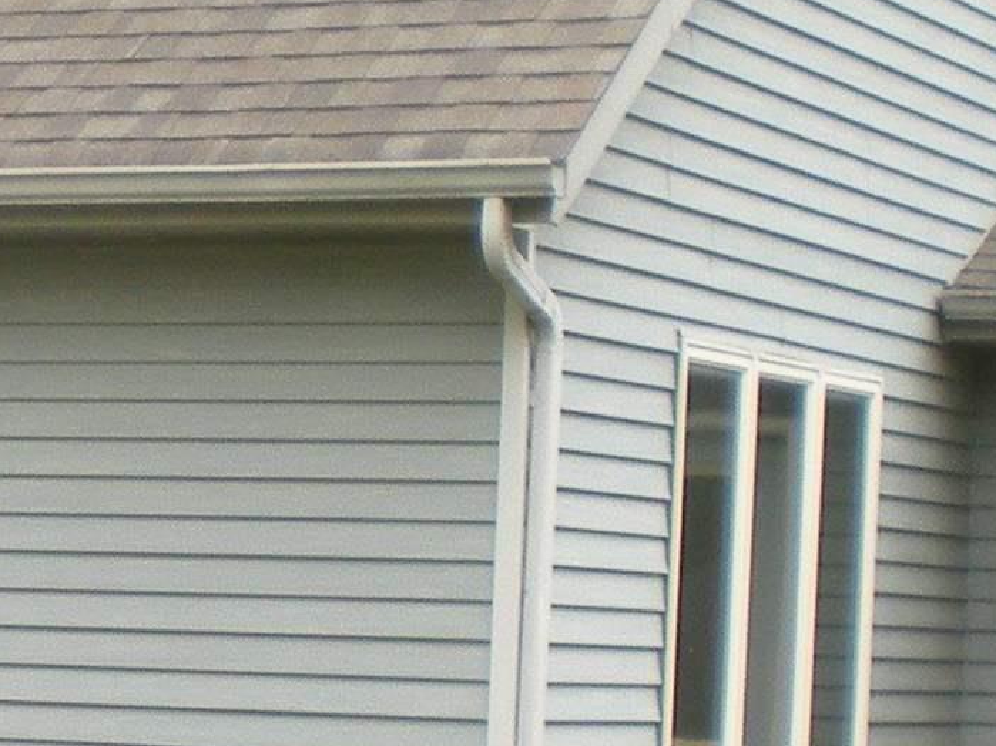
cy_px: 826
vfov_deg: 8.8
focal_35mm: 167
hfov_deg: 11.6
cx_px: -264
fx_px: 4804
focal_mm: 6.3
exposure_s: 1/160
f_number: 4.6
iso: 89
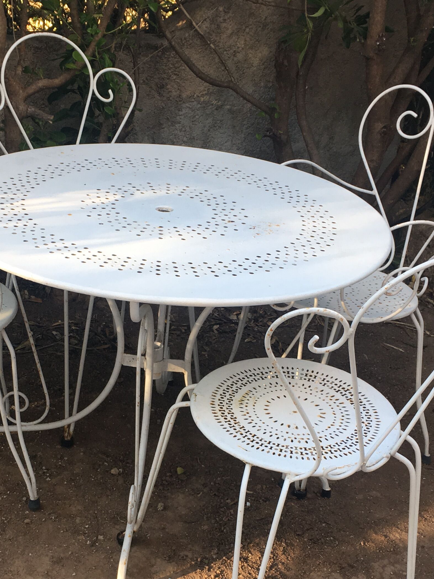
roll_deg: -3.6
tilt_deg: -28.6
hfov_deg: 26.0
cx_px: 161
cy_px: 381
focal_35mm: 56
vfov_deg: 34.1
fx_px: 936
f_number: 2.2
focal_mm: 4.15
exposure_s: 1/100
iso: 32
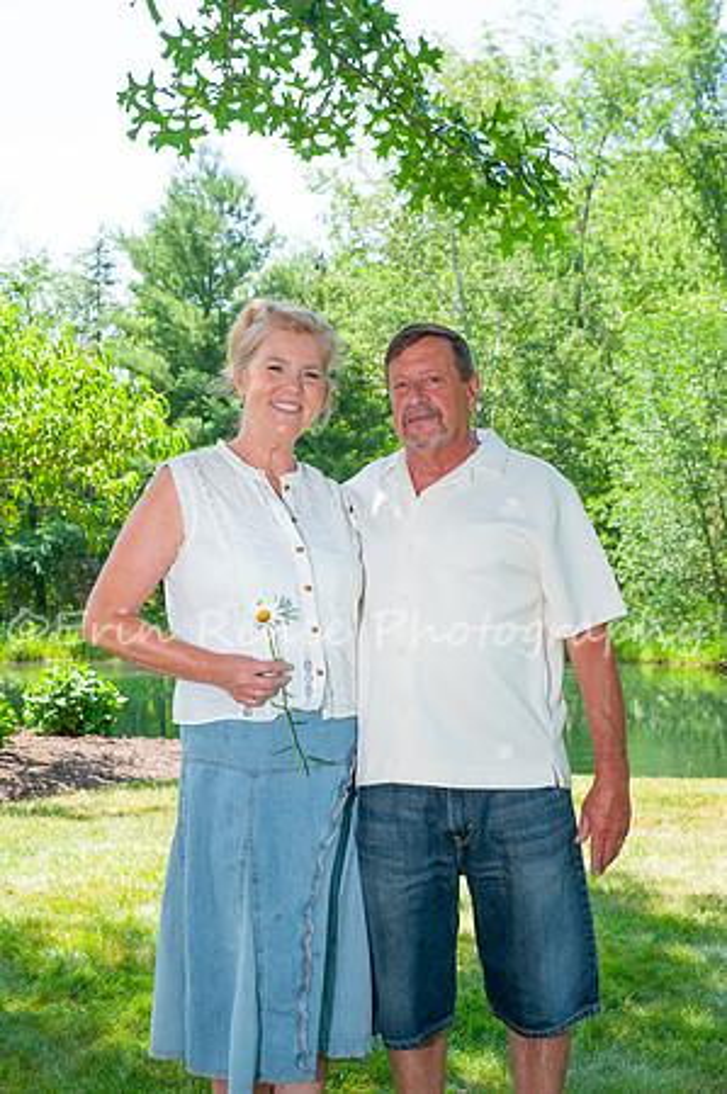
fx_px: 1822
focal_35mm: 60
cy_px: 547
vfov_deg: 33.4
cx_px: 364
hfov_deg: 22.6
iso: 640
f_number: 14
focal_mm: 60
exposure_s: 1/125
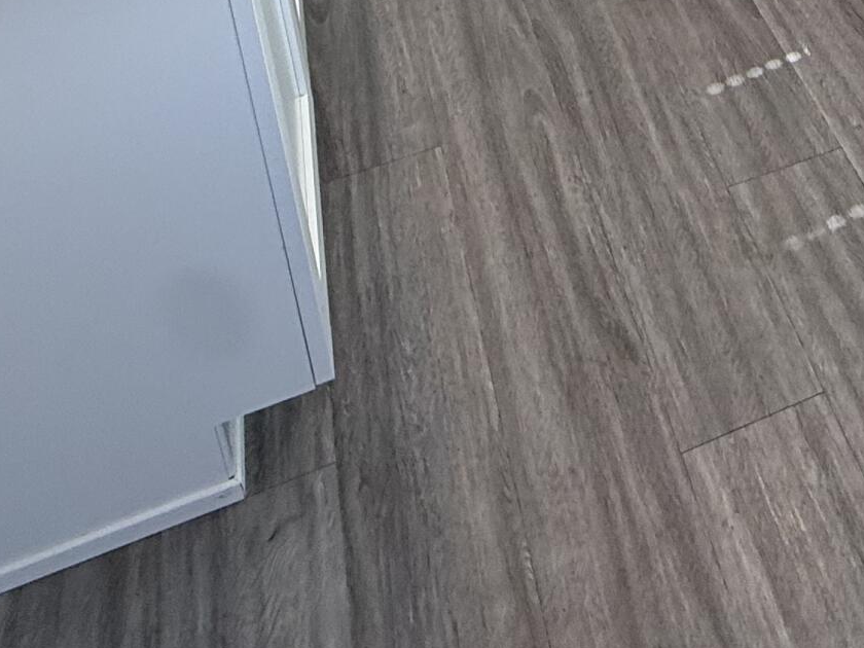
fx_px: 1248
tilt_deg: -22.0
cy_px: -387
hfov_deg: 35.5
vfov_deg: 22.4
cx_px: 807
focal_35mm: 50
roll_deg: +0.7
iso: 125
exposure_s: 1/120
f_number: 2.2
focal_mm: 2.22
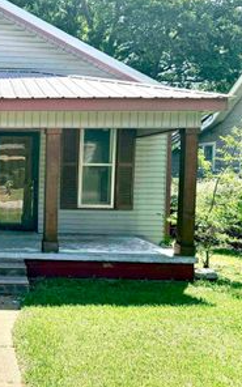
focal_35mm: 43
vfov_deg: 46.2
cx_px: -25
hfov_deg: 27.3
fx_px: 454
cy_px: 193
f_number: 1.78
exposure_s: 1/2907
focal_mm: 6.76
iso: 100
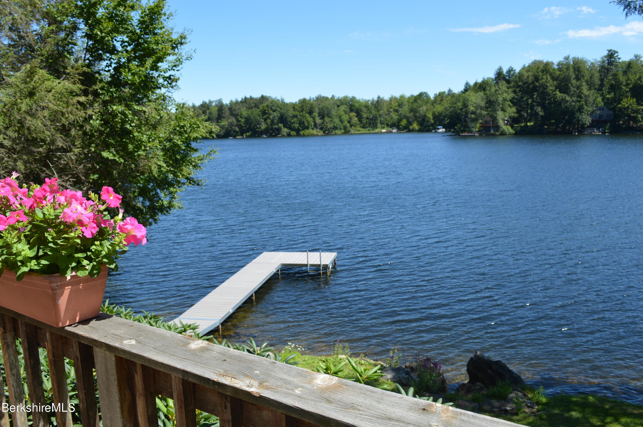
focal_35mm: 30
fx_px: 535
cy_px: 214
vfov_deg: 43.5
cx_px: 322
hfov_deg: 62.0
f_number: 7.1
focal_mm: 20
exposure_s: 1/200
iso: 100
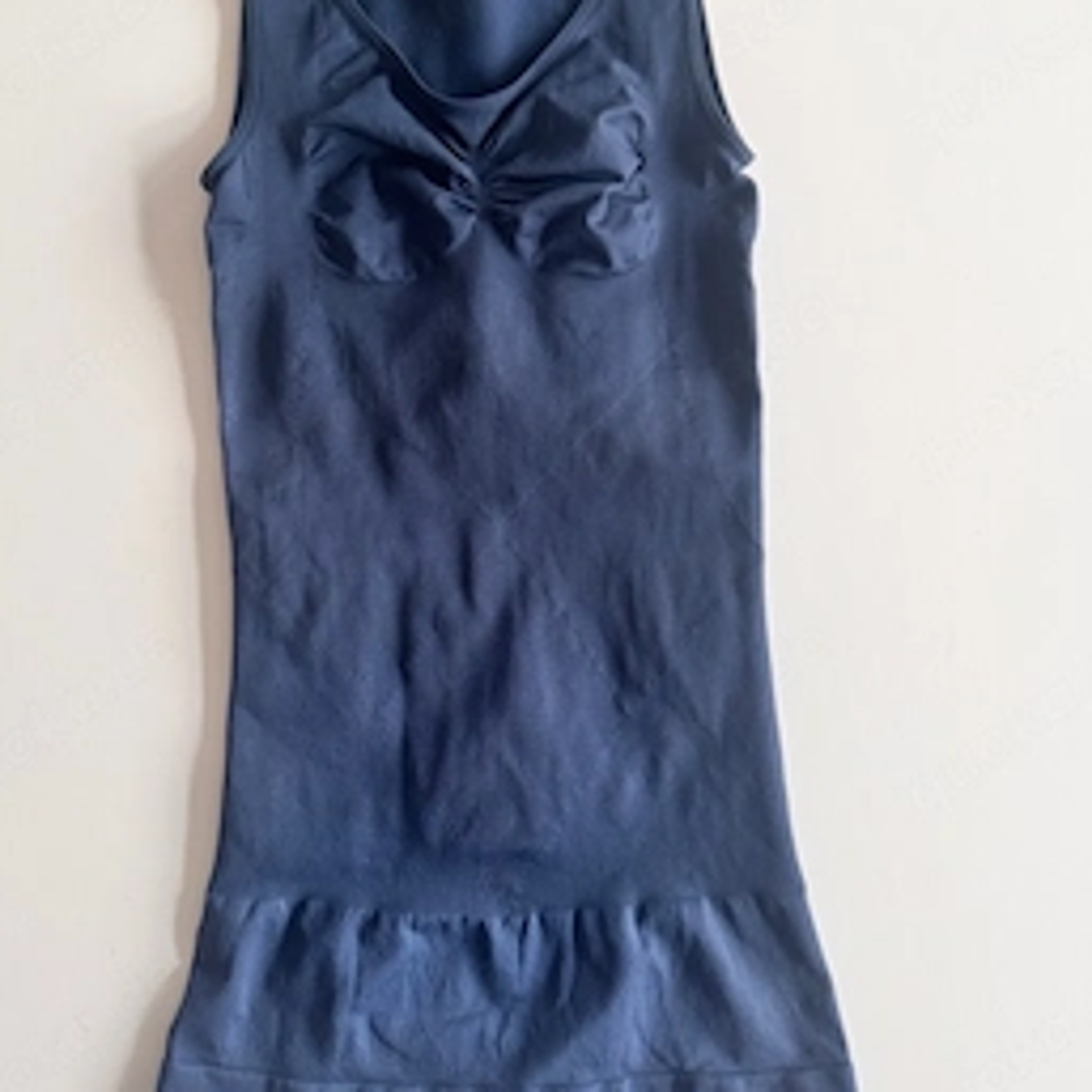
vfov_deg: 49.4
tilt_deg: -85.5
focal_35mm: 33
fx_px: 1178
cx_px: 472
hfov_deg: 49.6
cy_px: 433
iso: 200
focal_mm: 6.76
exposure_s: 1/66
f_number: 1.78
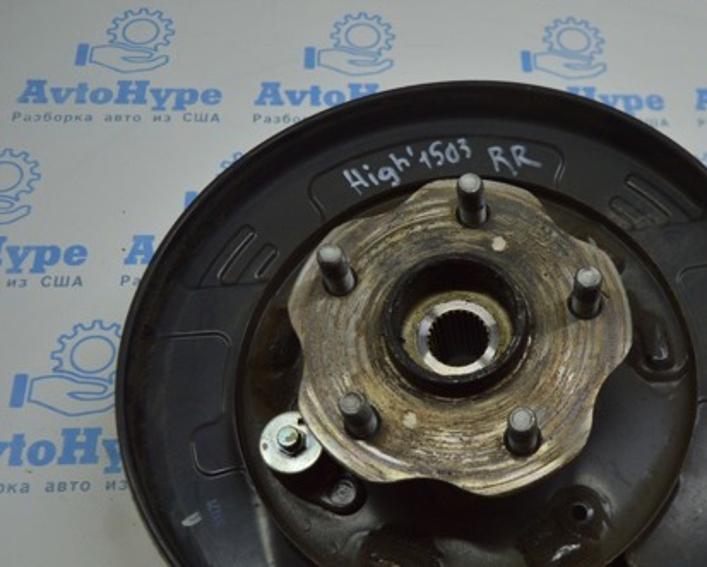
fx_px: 957
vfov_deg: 32.8
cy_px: 355
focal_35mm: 46
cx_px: 483
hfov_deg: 39.9
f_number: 3.8
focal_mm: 21
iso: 400
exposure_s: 1/200
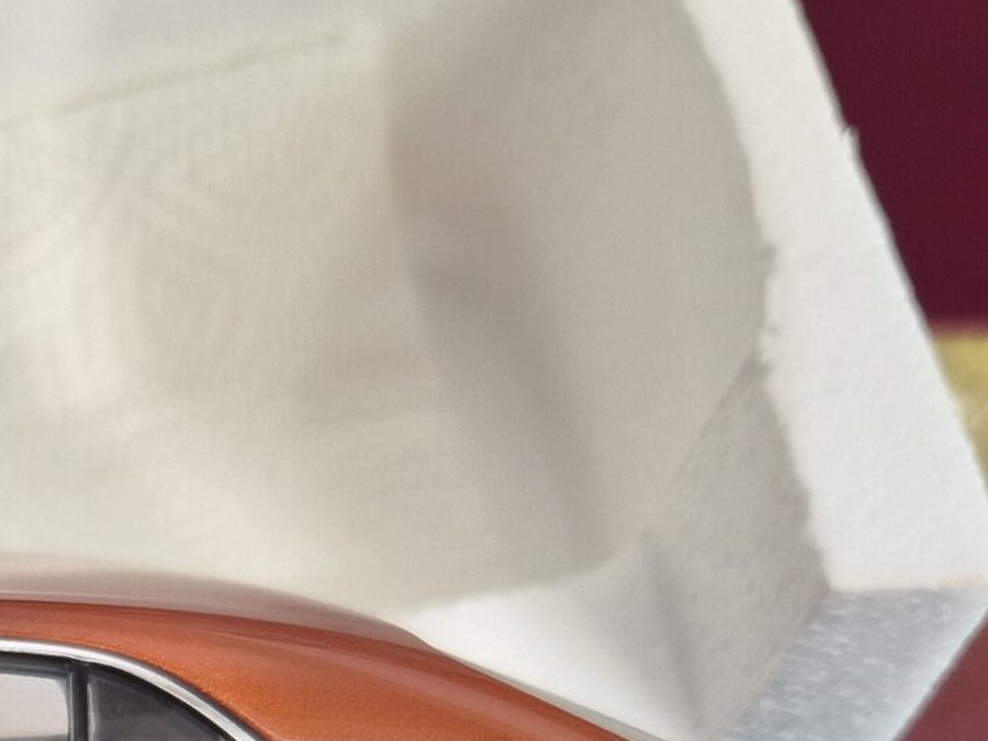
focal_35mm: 85
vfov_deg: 16.5
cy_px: 928
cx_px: -496
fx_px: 2426
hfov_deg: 19.9
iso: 200
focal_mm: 5.4
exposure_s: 1/100
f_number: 1.8
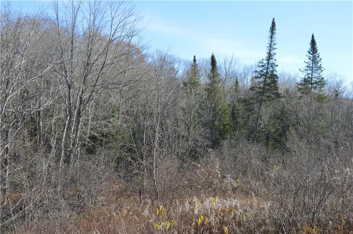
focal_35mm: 51
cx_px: 176
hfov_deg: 38.9
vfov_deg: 26.4
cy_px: 117
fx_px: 499
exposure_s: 1/160
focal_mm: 34
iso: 100
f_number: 6.3
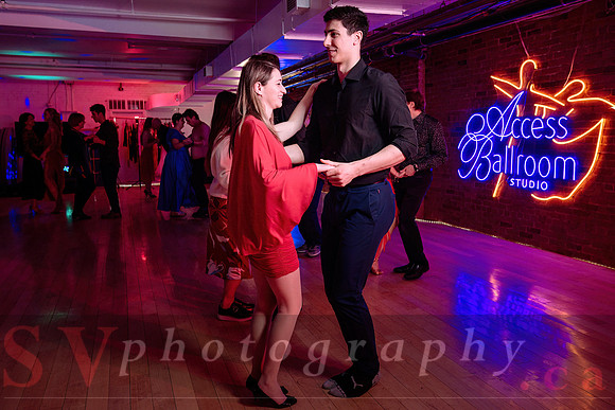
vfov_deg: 41.1
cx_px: 324
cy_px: 192
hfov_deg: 58.6
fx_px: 547
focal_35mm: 32
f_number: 4
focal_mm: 28
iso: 800
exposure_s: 1/80
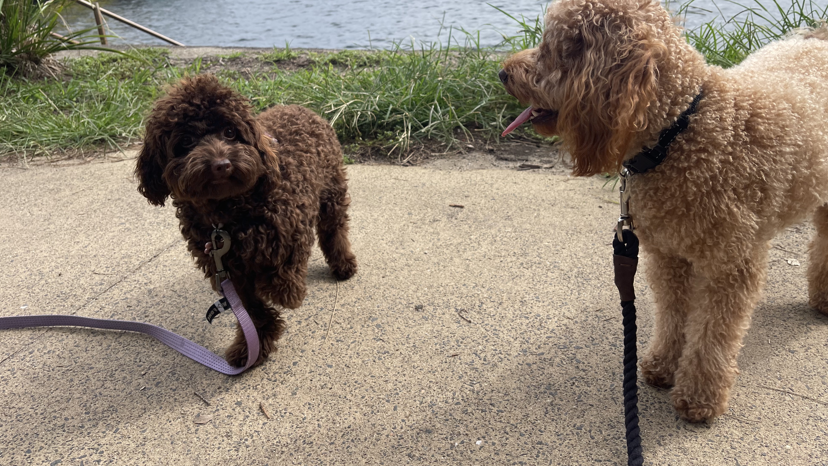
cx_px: 421
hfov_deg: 67.9
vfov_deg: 41.2
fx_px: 615
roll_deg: +2.7
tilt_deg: -18.8
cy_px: 173
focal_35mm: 28
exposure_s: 1/2336
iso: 32
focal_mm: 5.1
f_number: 1.6
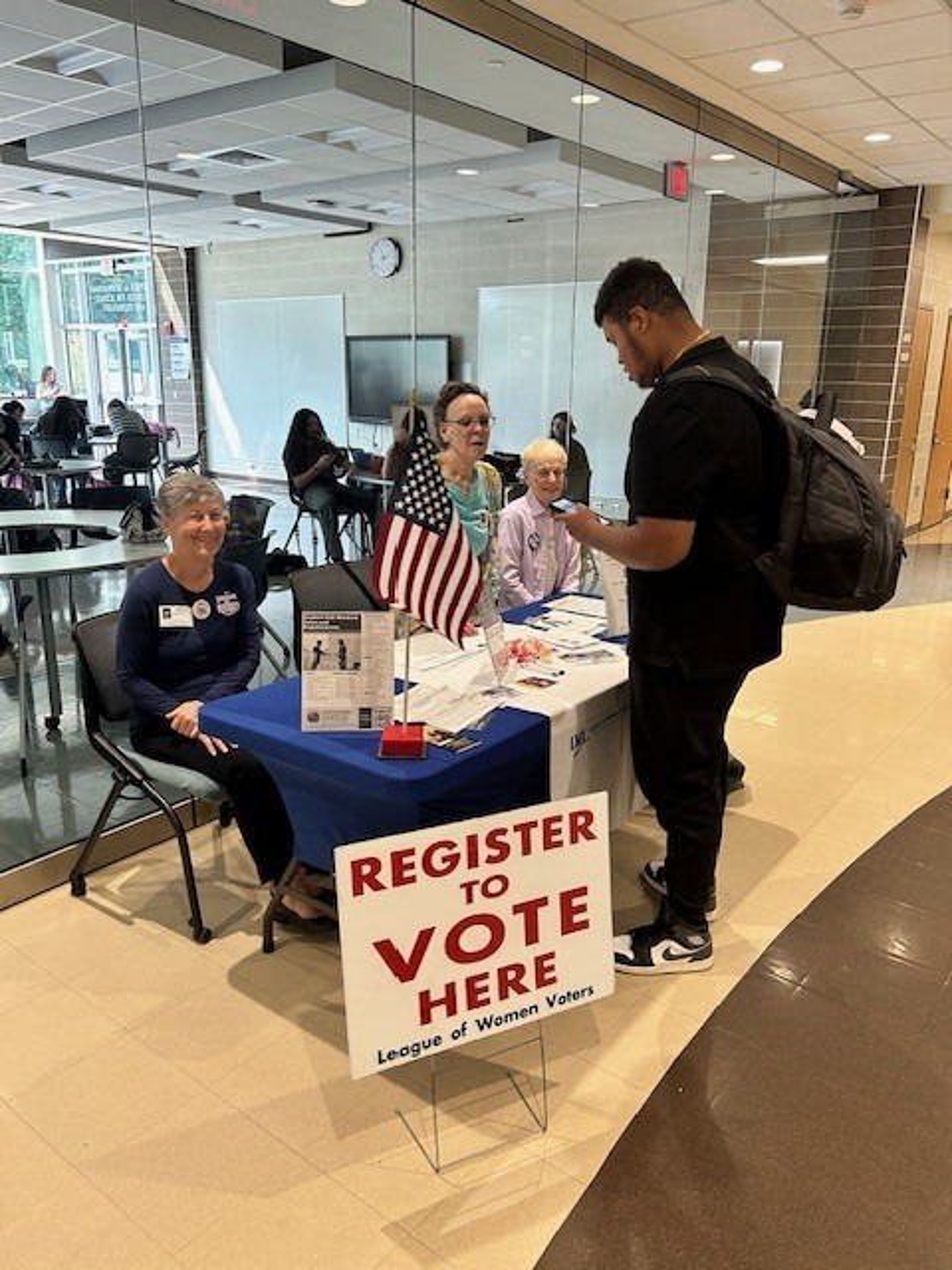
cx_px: 476
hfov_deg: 53.1
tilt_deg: -13.2
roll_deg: -0.8
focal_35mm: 26
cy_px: 635
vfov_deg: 67.3
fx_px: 953
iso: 100
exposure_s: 1/75
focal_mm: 5.7
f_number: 1.5
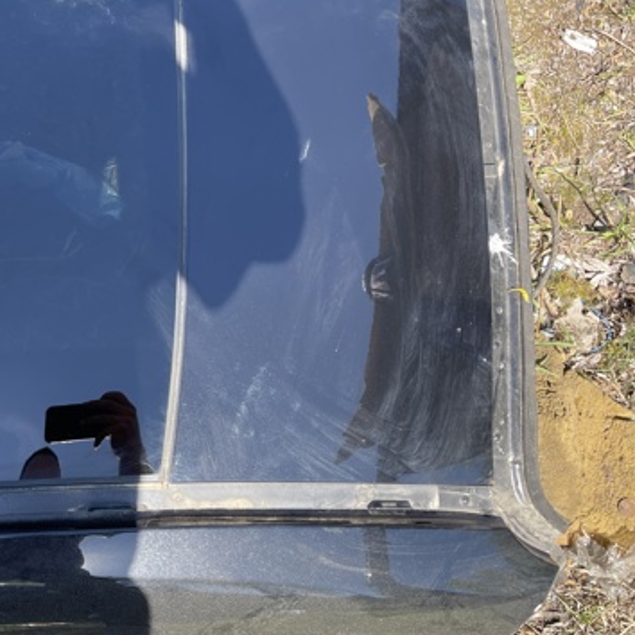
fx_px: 830
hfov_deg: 40.5
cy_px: 343
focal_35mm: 40
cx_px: 145
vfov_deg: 41.8
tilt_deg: -77.4
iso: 32
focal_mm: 5.1
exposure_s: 1/649
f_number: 1.6
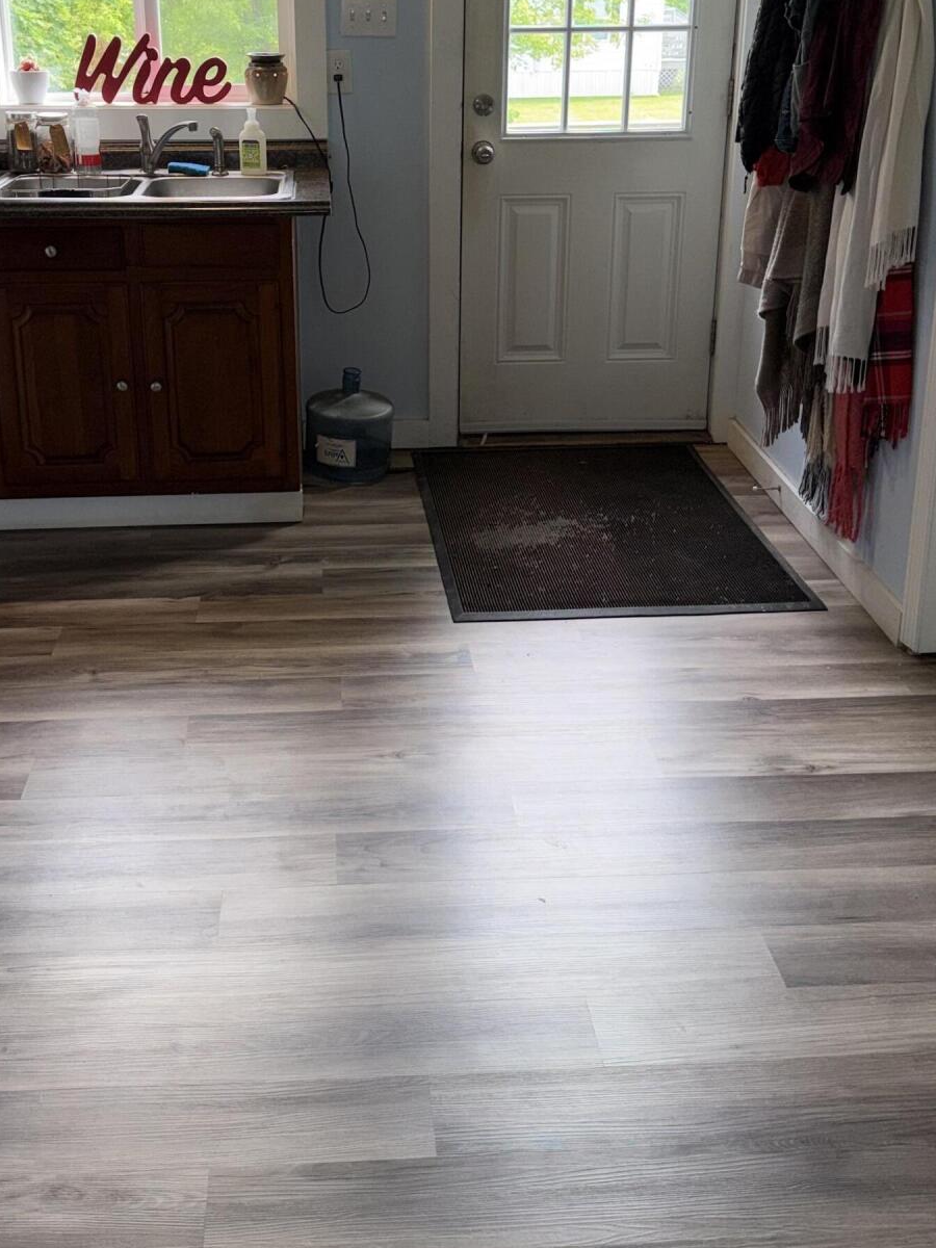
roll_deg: +0.3
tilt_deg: -18.2
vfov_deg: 46.0
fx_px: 1442
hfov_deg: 35.9
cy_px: 399
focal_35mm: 40
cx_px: 410
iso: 64
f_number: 1.78
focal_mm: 6.76
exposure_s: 1/127
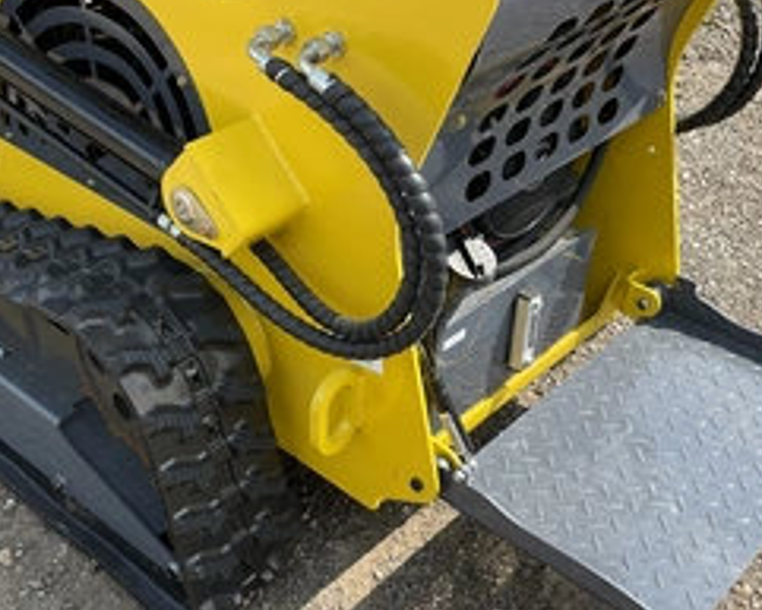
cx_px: 376
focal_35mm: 47
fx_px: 1060
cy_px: 354
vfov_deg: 32.0
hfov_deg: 39.5
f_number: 1.8
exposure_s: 1/792
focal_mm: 3
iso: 25
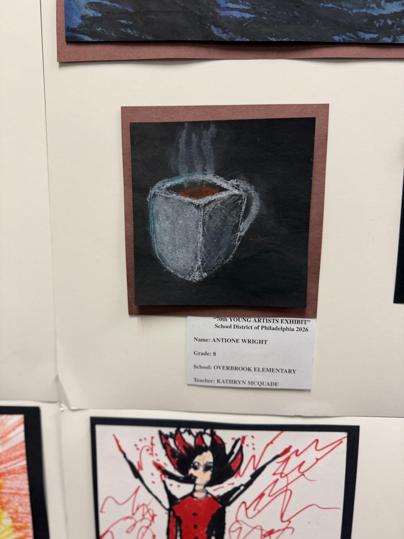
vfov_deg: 71.6
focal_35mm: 24
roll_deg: +0.2
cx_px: 202
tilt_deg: -8.8
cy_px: 270
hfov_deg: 56.8
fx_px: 373
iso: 160
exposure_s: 1/60
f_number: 1.78
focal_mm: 6.76
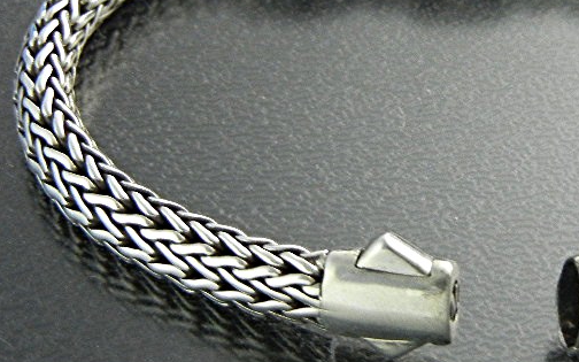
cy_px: 80
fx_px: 1767
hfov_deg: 18.5
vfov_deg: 11.7
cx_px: 439
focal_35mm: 112
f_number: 3.9
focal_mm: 9.3
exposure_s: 1/21.8
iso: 400
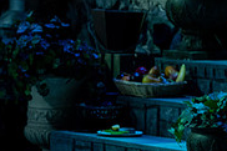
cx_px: 258
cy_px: -9
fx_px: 2917
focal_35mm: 463
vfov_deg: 3.0
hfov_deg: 4.4
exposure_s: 1/160
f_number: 5.6
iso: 1000
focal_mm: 145
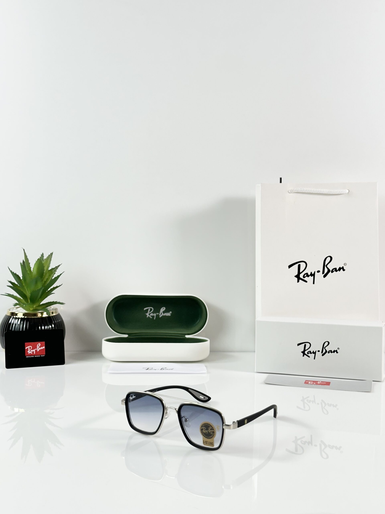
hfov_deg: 30.3
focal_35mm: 48
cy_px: 257
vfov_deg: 39.7
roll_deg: -1.1
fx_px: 712
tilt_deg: -4.3
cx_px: 192
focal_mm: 6.86
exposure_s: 1/100
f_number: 1.78
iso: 50
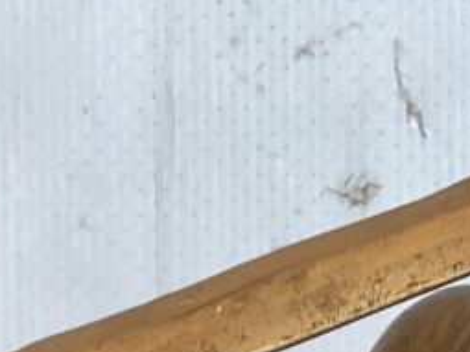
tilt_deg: -7.1
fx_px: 1981
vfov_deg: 9.4
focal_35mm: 146
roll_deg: -1.8
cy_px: 722
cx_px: 256
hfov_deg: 13.5
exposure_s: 1/40
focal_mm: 3.3
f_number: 2.4
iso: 400
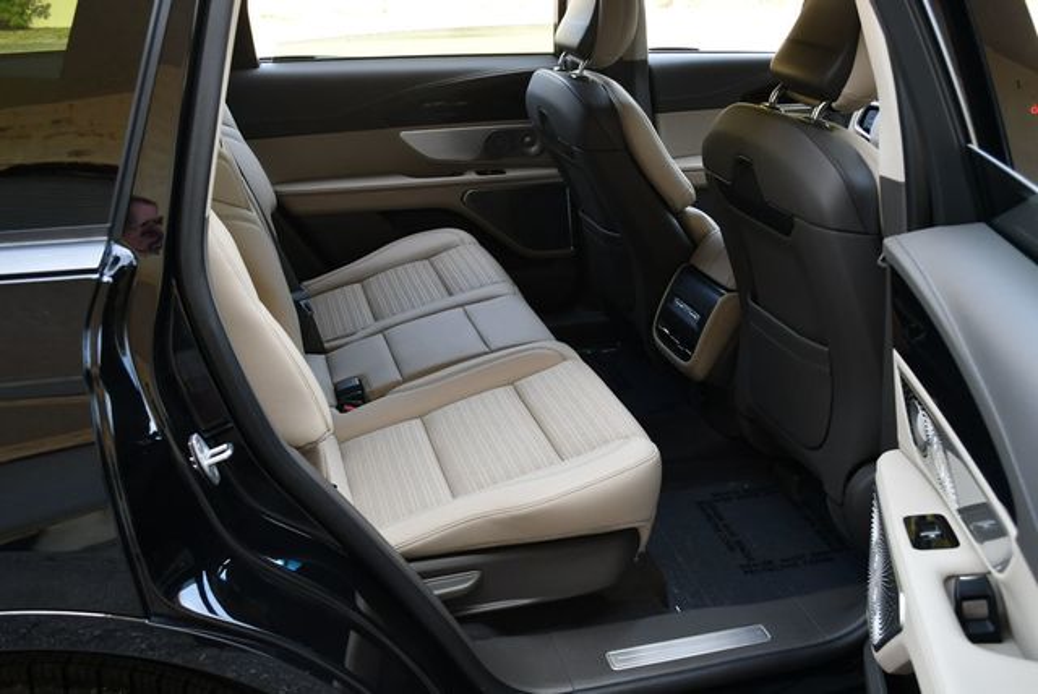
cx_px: 519
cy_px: 347
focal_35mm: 36
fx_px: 1039
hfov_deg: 53.1
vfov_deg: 36.9
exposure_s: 1/250
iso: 400
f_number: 4
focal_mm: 18
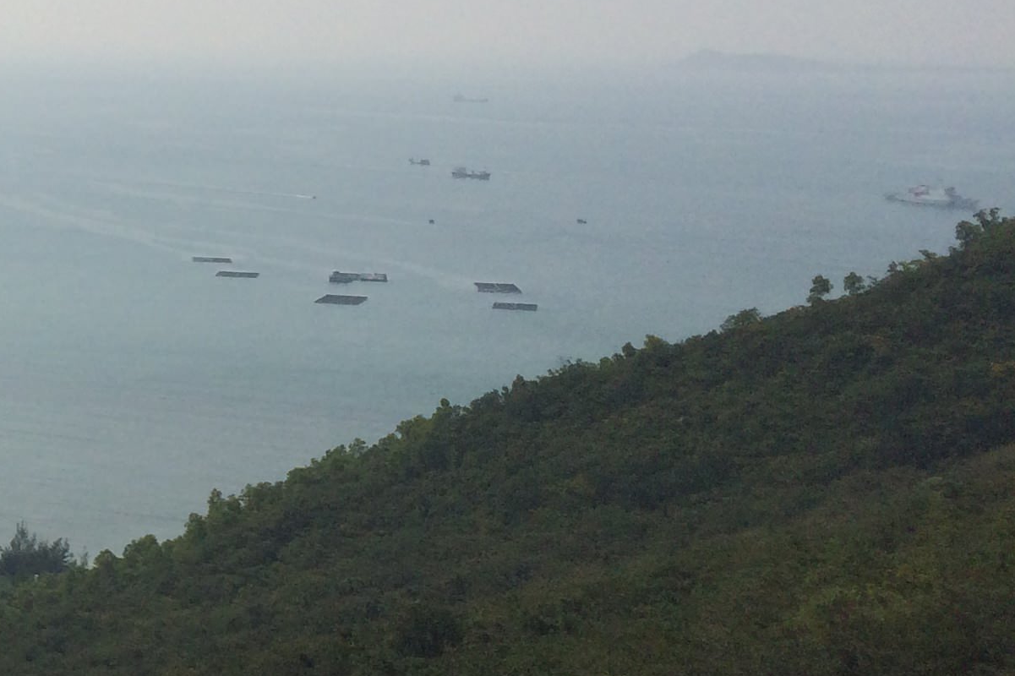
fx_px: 2311
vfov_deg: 16.6
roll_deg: -0.1
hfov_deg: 21.9
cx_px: -359
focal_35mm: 82
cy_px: 232
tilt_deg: -6.5
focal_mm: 4.15
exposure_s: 1/8264
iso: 32
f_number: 2.2
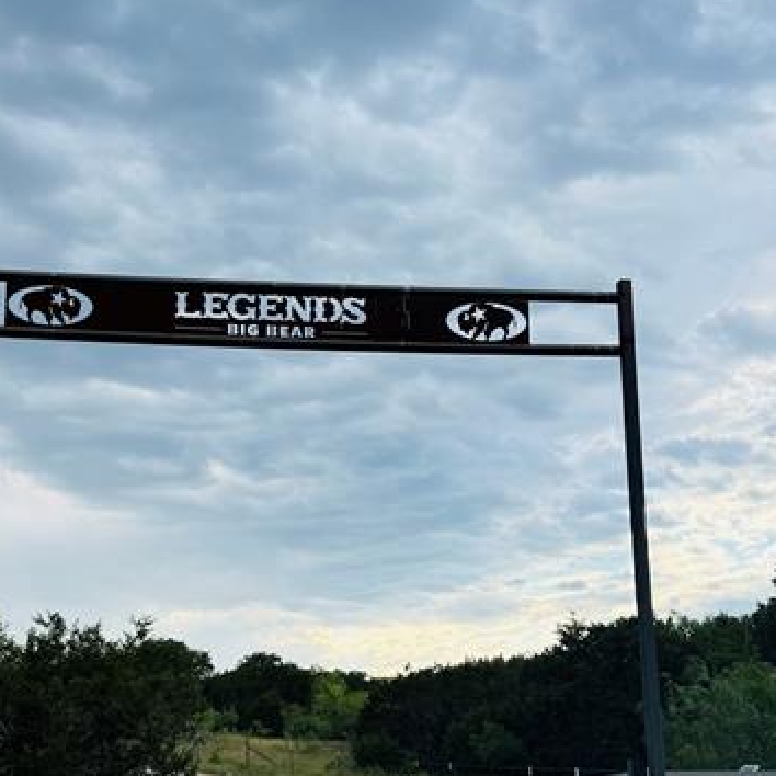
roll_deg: -0.2
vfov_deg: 36.3
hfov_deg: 36.4
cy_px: 539
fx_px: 1167
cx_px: 259
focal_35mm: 46
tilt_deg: +10.6
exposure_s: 1/1524
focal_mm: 6.76
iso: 80
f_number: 1.78
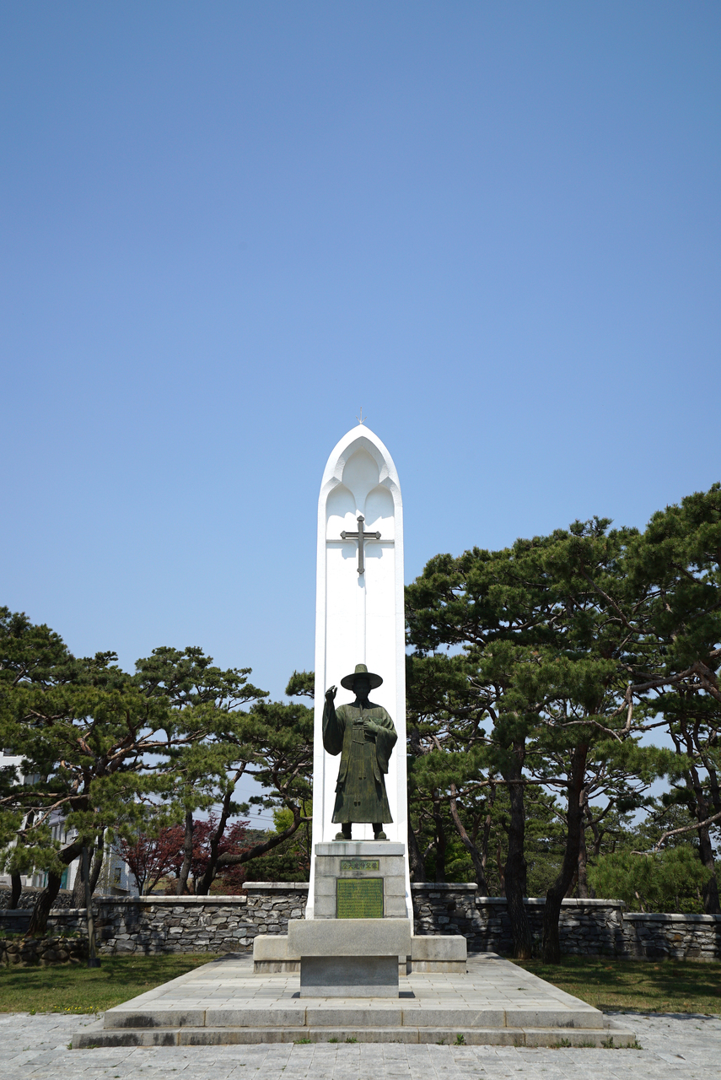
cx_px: 360
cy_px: 540
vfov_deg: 54.4
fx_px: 1050
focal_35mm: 35
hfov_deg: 37.9
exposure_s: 1/500
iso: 200
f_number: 11
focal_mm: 35
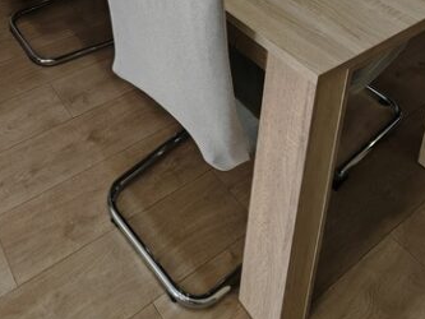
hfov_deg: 44.1
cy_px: -156
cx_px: 73
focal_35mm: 40
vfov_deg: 26.4
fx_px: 491
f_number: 2
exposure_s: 1/60
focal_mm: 1.82
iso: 400
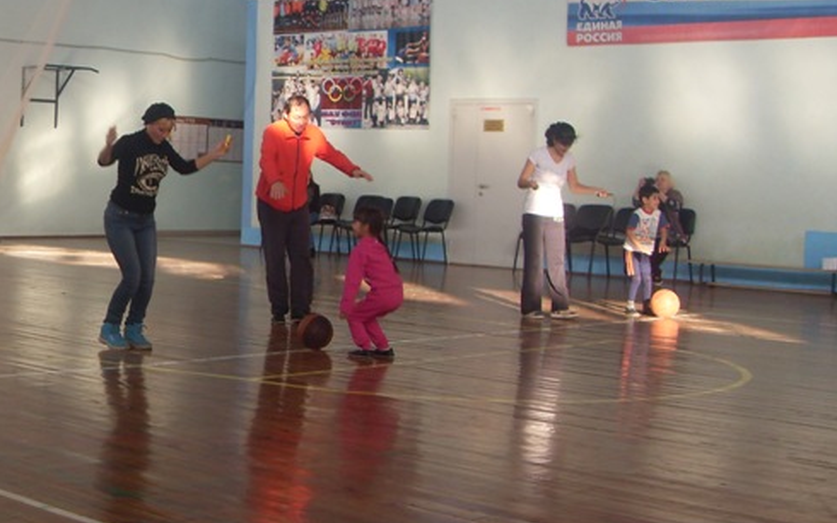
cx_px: 212
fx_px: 1460
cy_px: 207
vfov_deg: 20.3
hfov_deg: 31.4
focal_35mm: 64
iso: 80
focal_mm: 6.3
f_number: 2.8
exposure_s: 1/90
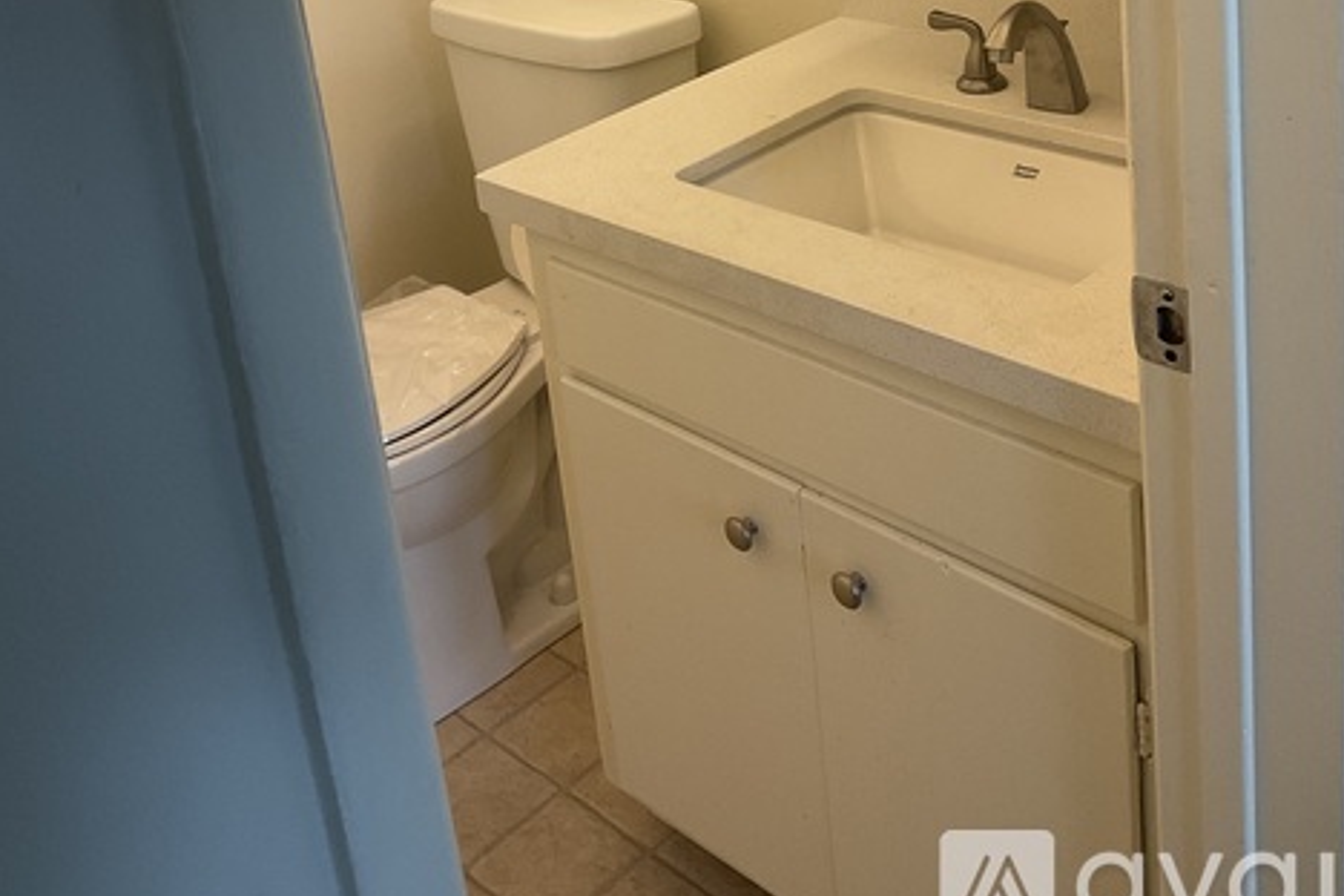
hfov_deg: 45.4
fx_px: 1605
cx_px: 686
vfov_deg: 29.1
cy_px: -13
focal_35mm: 43
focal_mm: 3
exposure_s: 1/60
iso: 50
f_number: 1.8
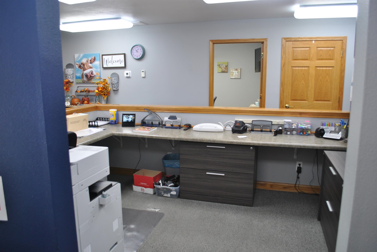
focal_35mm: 27
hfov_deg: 67.3
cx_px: 188
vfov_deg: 48.0
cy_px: 126
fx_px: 283
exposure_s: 1/30
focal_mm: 18
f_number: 3.5
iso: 200
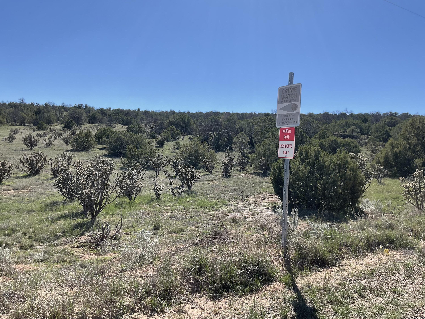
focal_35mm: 29
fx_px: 356
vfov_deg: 48.2
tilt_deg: +0.4
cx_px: 212
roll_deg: -2.3
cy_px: 160
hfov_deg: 61.7
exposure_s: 1/1912
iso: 16
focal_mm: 3
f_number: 1.8
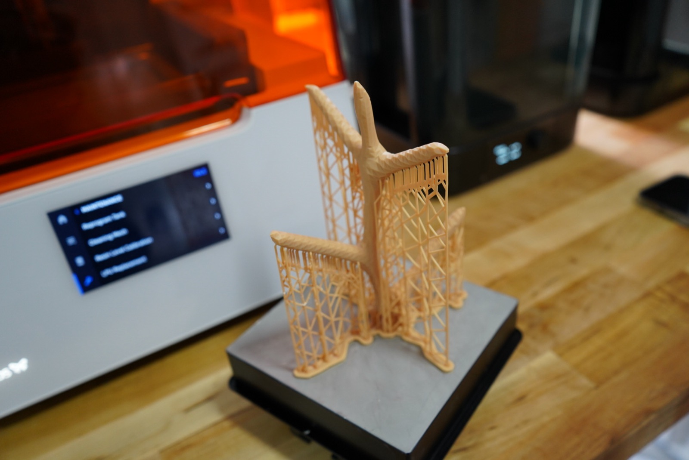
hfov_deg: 65.4
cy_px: 230
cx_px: 344
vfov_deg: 46.5
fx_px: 536
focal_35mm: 28
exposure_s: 1/160
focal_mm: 28
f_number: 3.5
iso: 1600
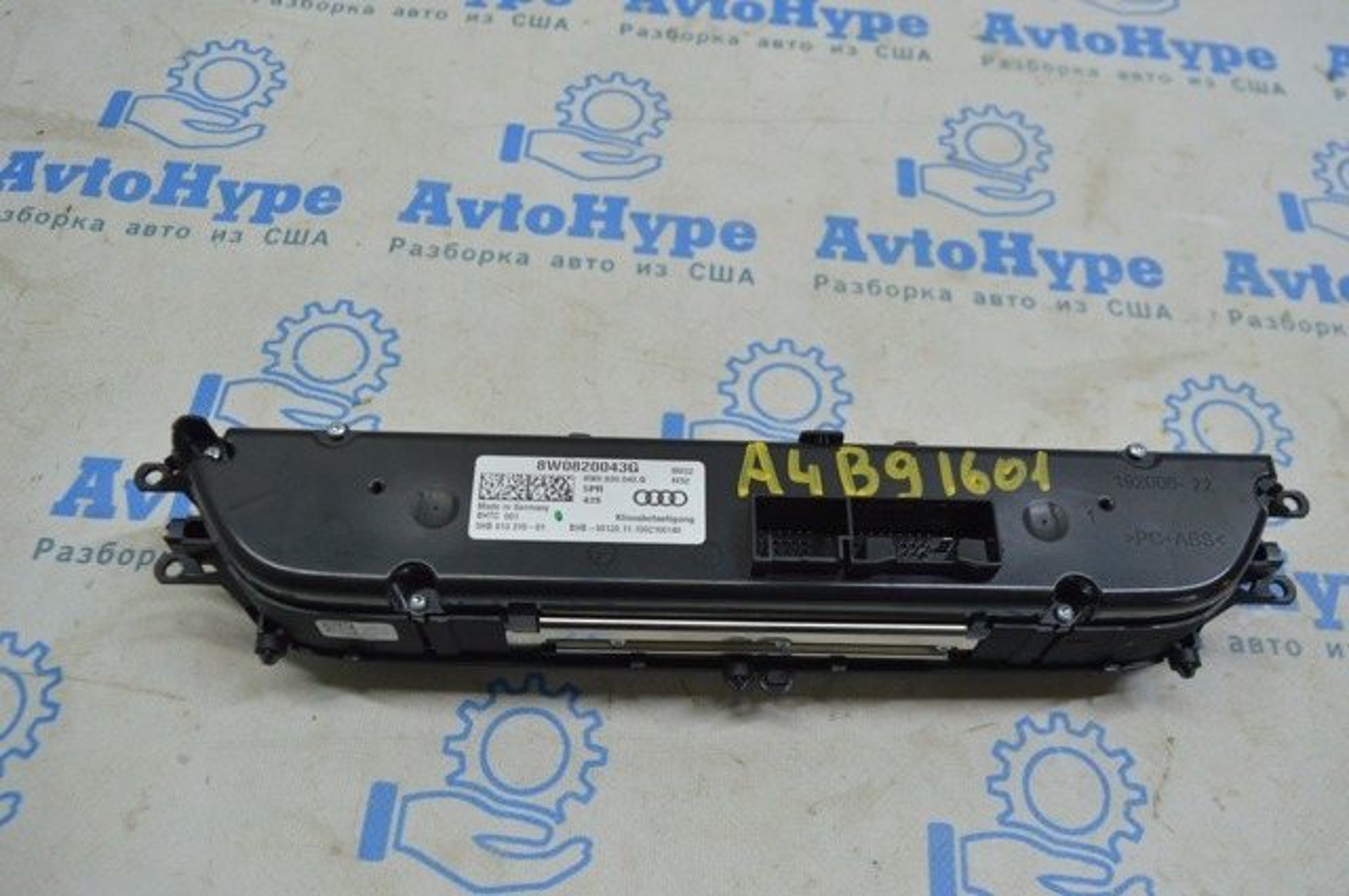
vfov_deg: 43.5
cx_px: 674
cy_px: 448
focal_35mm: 30
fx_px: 1123
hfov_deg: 62.0
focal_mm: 20
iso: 400
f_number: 5.6
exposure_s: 1/40
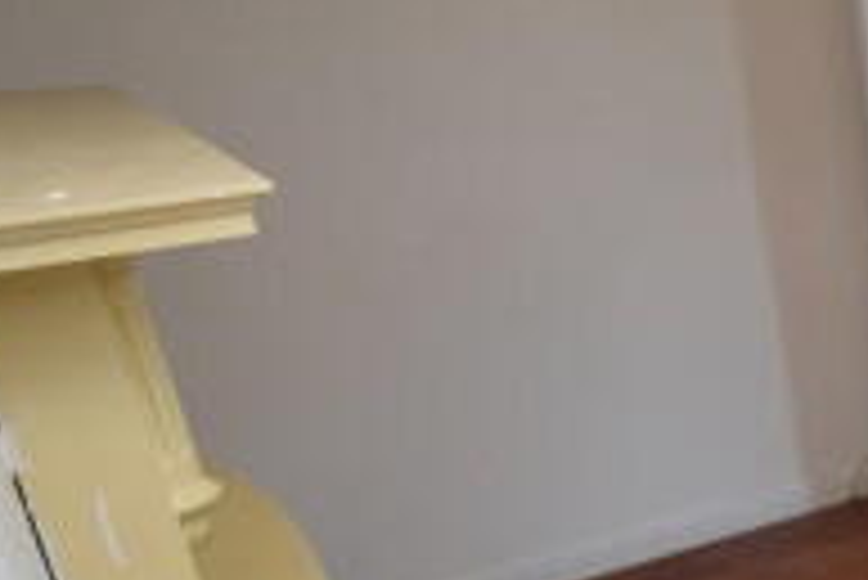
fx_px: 1231
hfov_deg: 27.4
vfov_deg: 26.4
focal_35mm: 51
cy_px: 389
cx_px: 1293
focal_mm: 10
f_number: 5
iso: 800
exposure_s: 1/100
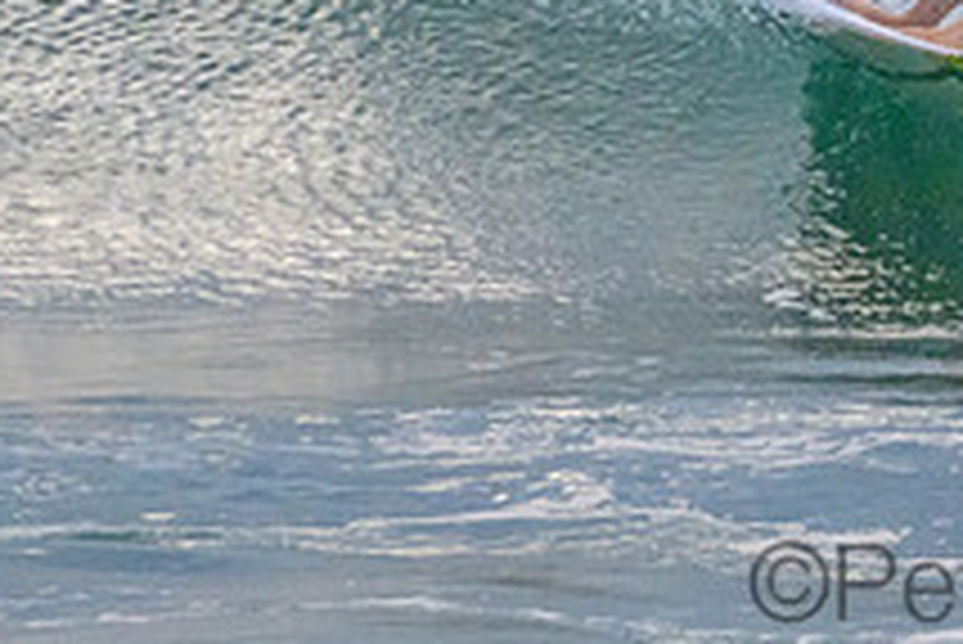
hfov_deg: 1.0
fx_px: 57924
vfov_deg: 0.6
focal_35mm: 2164
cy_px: -164
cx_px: 1098
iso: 12800
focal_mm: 800
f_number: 11
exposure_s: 1/800
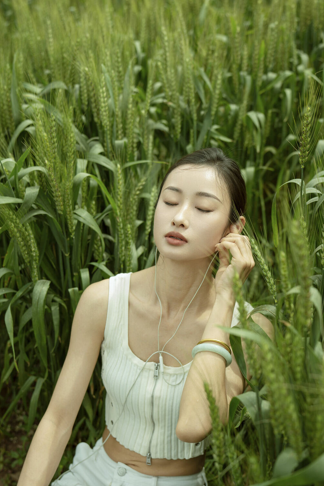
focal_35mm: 44
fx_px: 594
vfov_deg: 44.5
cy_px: 254
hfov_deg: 30.5
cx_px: 169
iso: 50
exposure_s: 1/500
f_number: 2.8
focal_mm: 42
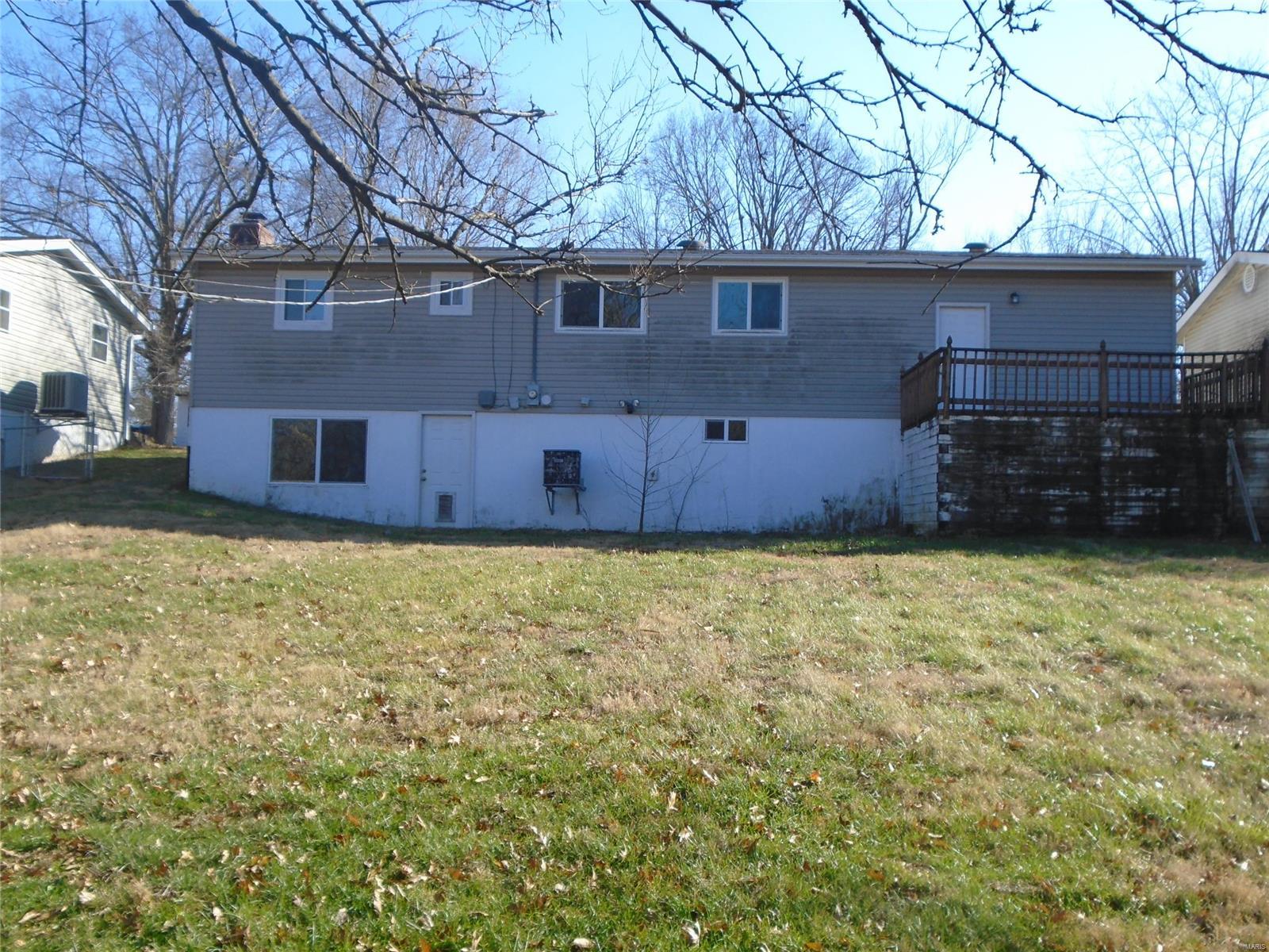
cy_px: 476
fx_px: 1320
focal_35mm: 36
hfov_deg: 51.4
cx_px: 634
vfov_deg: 39.7
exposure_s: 1/400
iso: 100
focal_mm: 6.4
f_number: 3.8
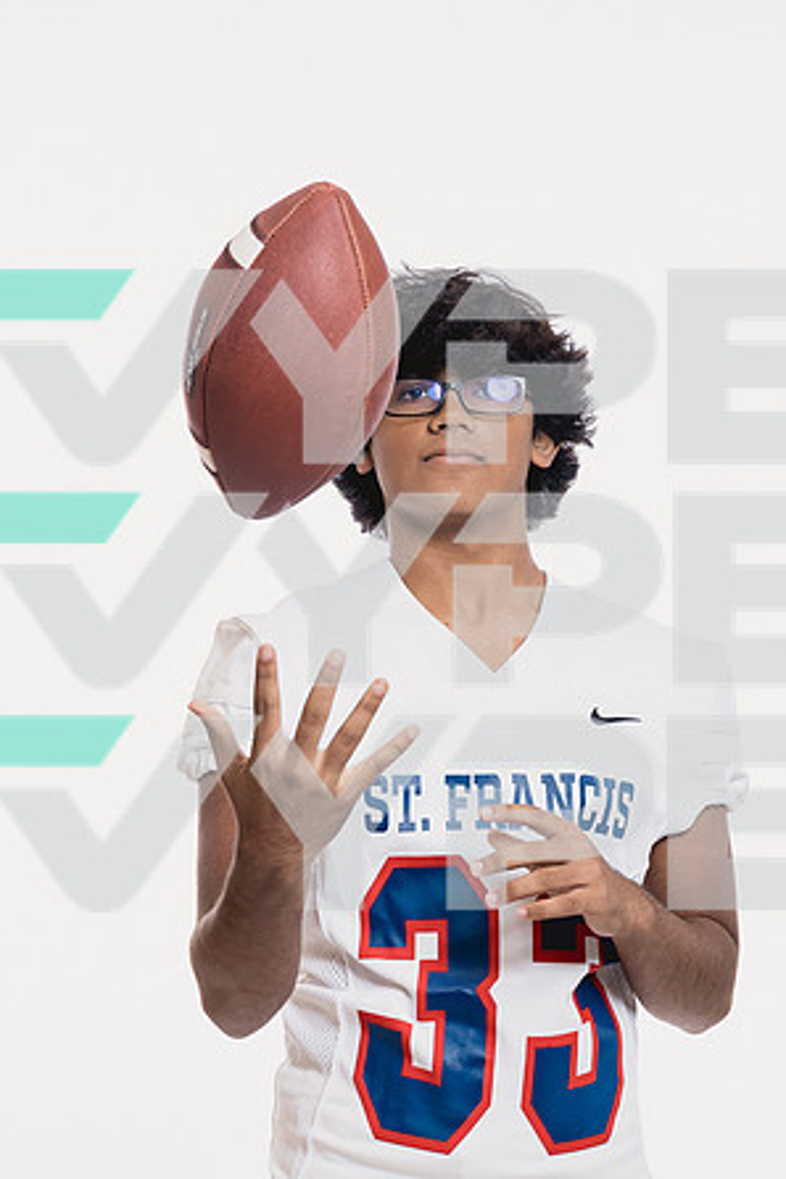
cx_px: 416
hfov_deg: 12.3
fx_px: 3635
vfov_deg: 18.4
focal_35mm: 111
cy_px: 568
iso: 400
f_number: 5.6
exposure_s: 1/250
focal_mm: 70
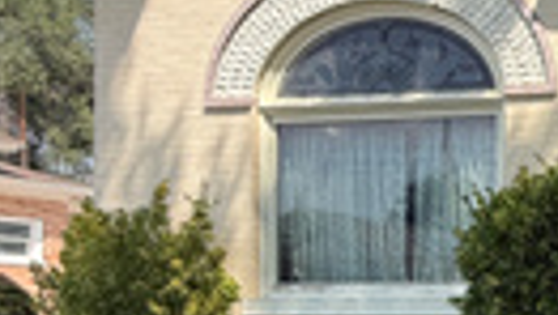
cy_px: 285
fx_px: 829
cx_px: 724
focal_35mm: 56
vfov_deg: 21.0
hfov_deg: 29.8
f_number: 2.2
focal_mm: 2.22
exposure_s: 1/631
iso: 50
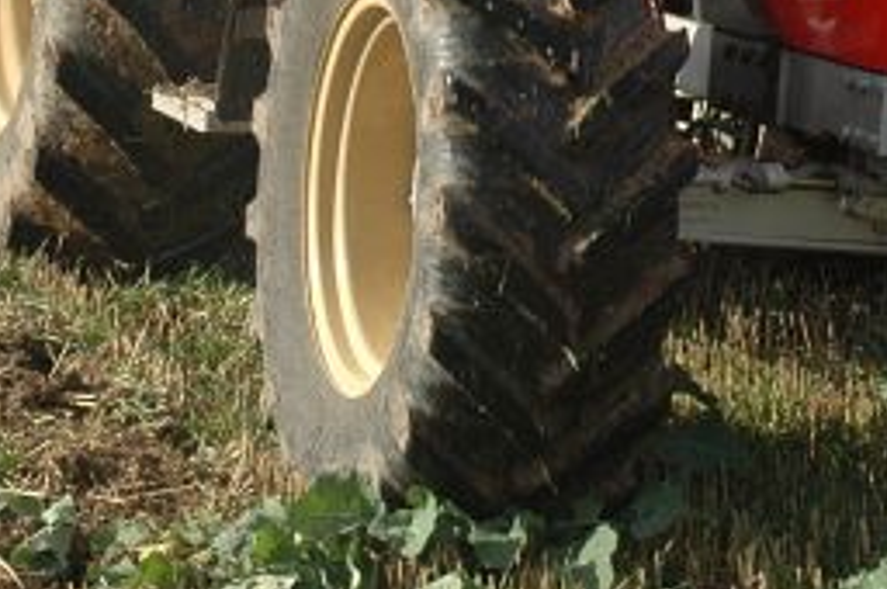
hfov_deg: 14.0
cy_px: -288
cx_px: 696
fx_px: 3582
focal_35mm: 146
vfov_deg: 9.2
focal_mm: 31
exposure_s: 1/320
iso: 400
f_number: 9
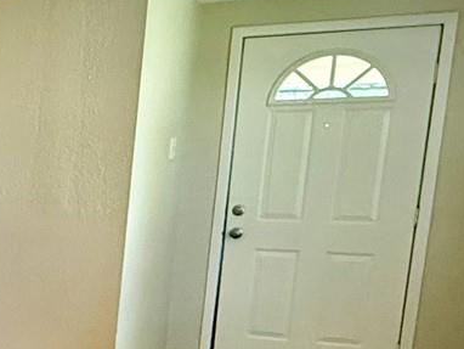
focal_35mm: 75
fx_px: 1006
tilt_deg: -10.9
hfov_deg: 19.5
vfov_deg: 19.2
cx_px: -368
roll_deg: +0.7
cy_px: 340
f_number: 2.2
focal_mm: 2.22
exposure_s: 1/120
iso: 400
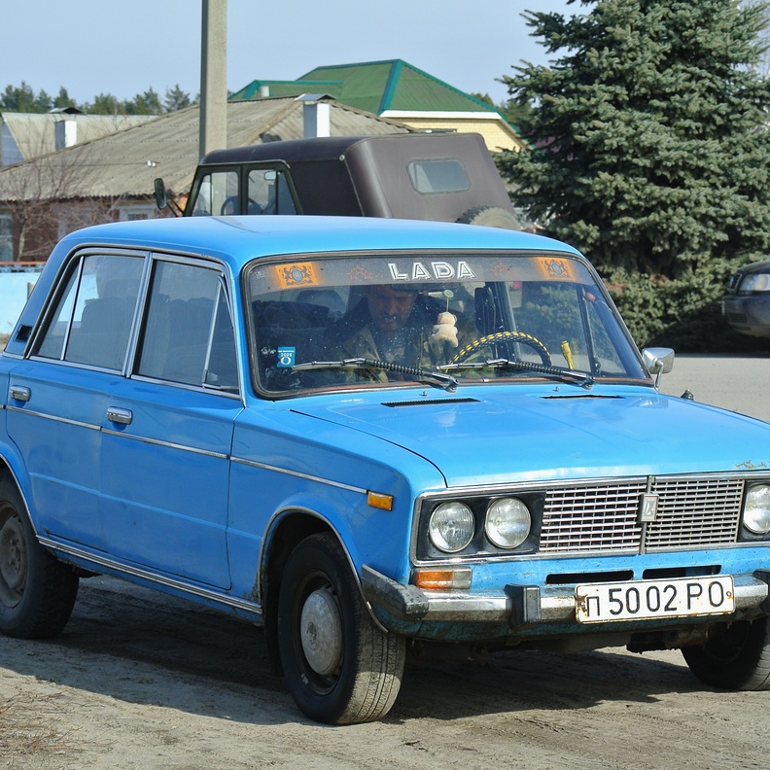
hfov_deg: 11.8
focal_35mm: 148
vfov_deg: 11.8
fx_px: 3725
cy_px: 386
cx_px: 401
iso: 100
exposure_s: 1/800
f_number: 5
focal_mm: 42.7
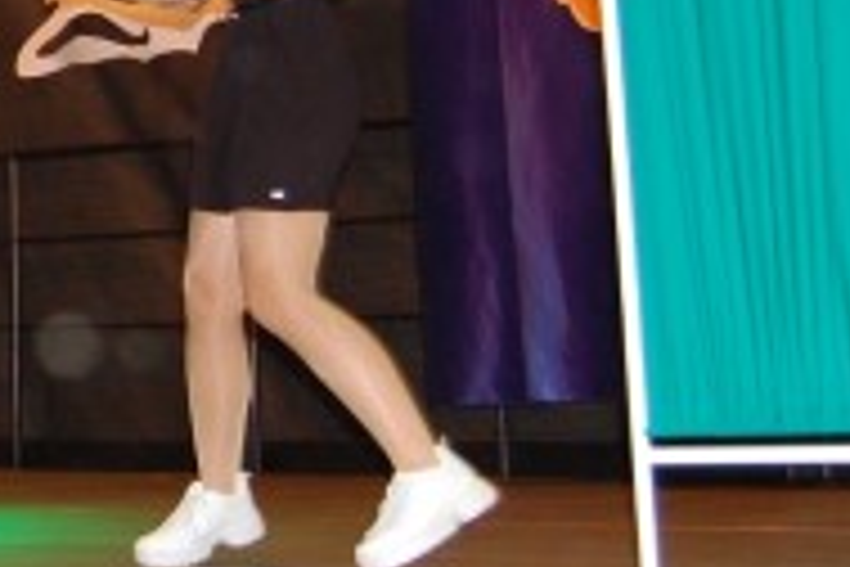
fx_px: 2998
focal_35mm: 127
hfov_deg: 15.1
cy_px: -72
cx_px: -364
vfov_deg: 10.6
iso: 560
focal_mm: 20
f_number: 3.8
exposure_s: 1/60
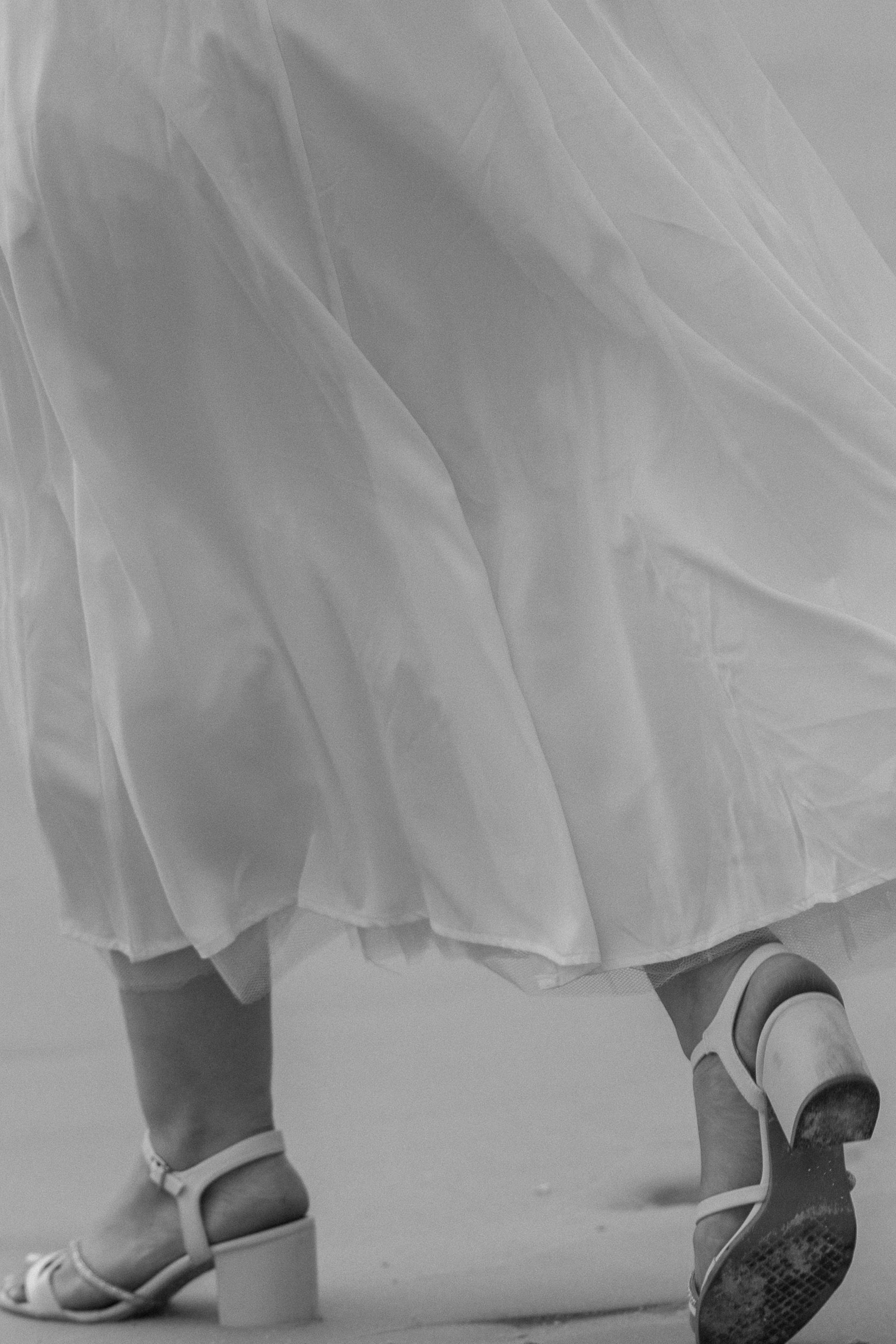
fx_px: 8065
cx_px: 632
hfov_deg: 6.4
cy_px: 856
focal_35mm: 216
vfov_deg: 9.5
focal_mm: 85
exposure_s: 1/800
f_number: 2.5
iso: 100
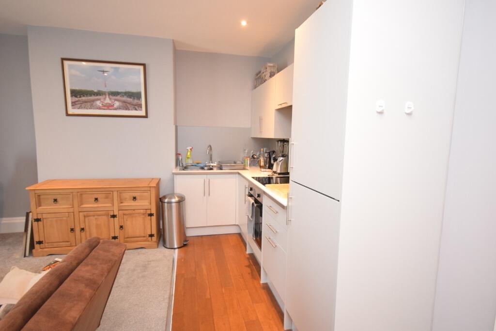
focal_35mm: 20
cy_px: 166
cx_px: 248
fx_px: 269
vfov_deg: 63.2
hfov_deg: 85.4
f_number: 4.5
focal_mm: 13
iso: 1400
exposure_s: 1/60
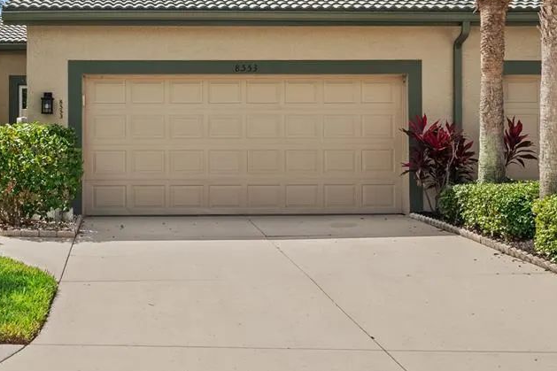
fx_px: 882
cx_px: 161
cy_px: 134
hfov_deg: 34.5
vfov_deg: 23.7
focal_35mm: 57
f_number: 9
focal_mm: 35
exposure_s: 1/640
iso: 400
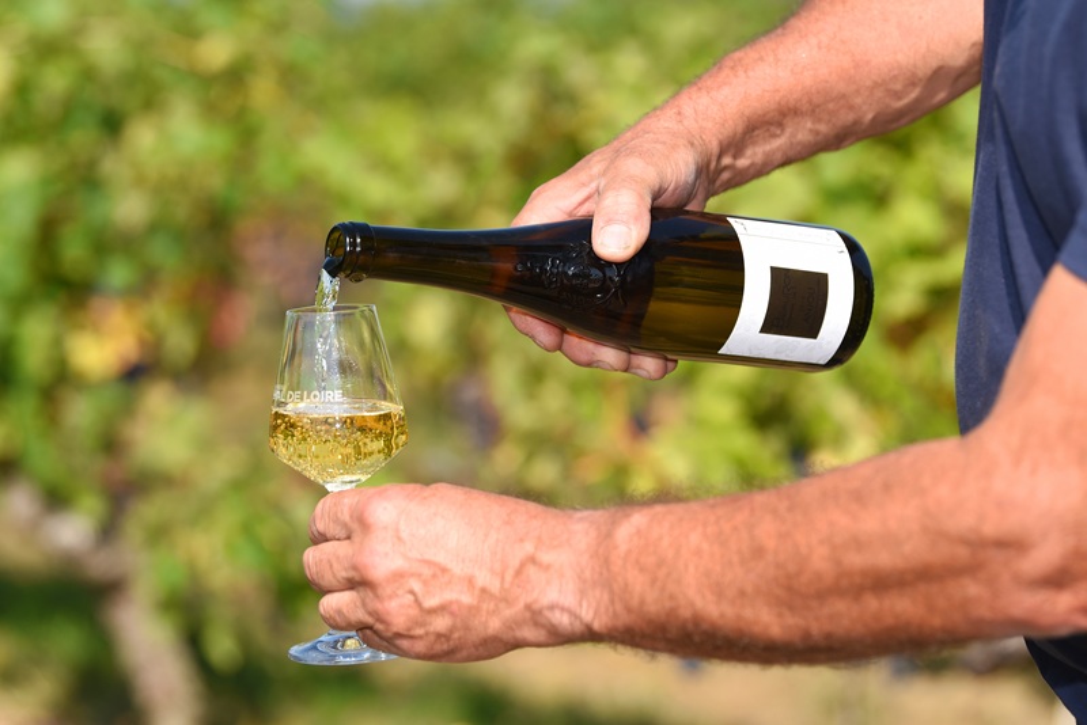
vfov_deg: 13.1
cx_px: 544
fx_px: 3171
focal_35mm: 105
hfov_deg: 19.4
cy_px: 362
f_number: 4
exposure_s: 1/1250
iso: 125
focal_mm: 105
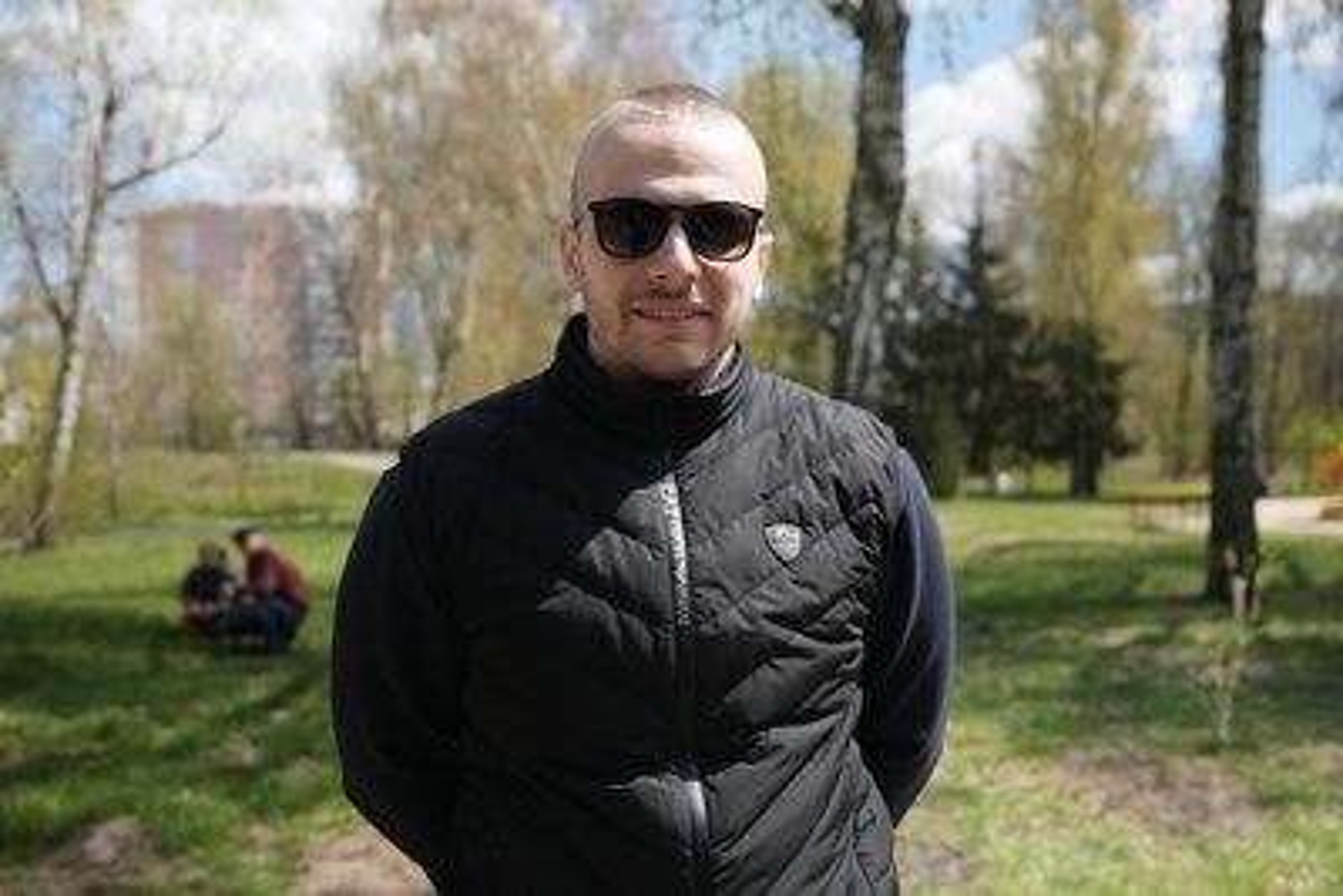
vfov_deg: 43.6
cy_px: 448
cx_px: 672
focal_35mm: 30
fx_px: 1120
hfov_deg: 61.9
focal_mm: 30
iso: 160
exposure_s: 1/125
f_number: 2.8
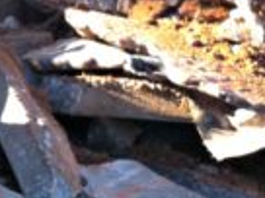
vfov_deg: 9.6
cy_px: 29
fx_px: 1179
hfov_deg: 12.3
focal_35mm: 154
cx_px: -107
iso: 80
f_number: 2.8
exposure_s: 1/238
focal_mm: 3.85
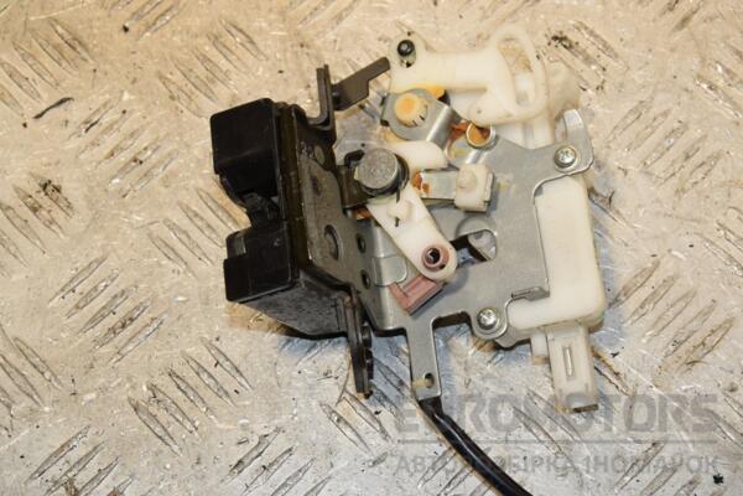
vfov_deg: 17.5
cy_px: 248
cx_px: 372
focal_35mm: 78
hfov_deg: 26.0
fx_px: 1610
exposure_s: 1/200
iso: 800
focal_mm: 52
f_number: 9
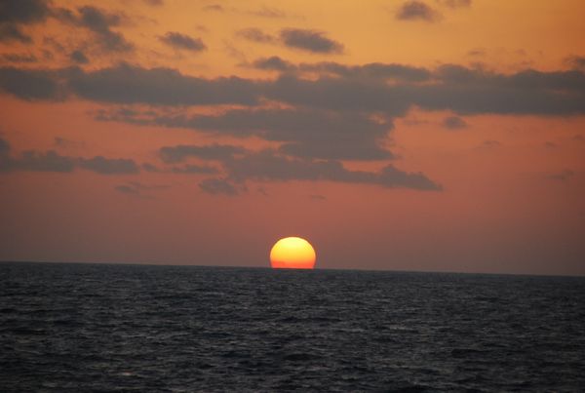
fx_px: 4886
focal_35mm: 300
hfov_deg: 6.9
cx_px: 292
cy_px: 196
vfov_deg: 4.6
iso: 560
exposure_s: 1/500
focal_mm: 200
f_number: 6.3
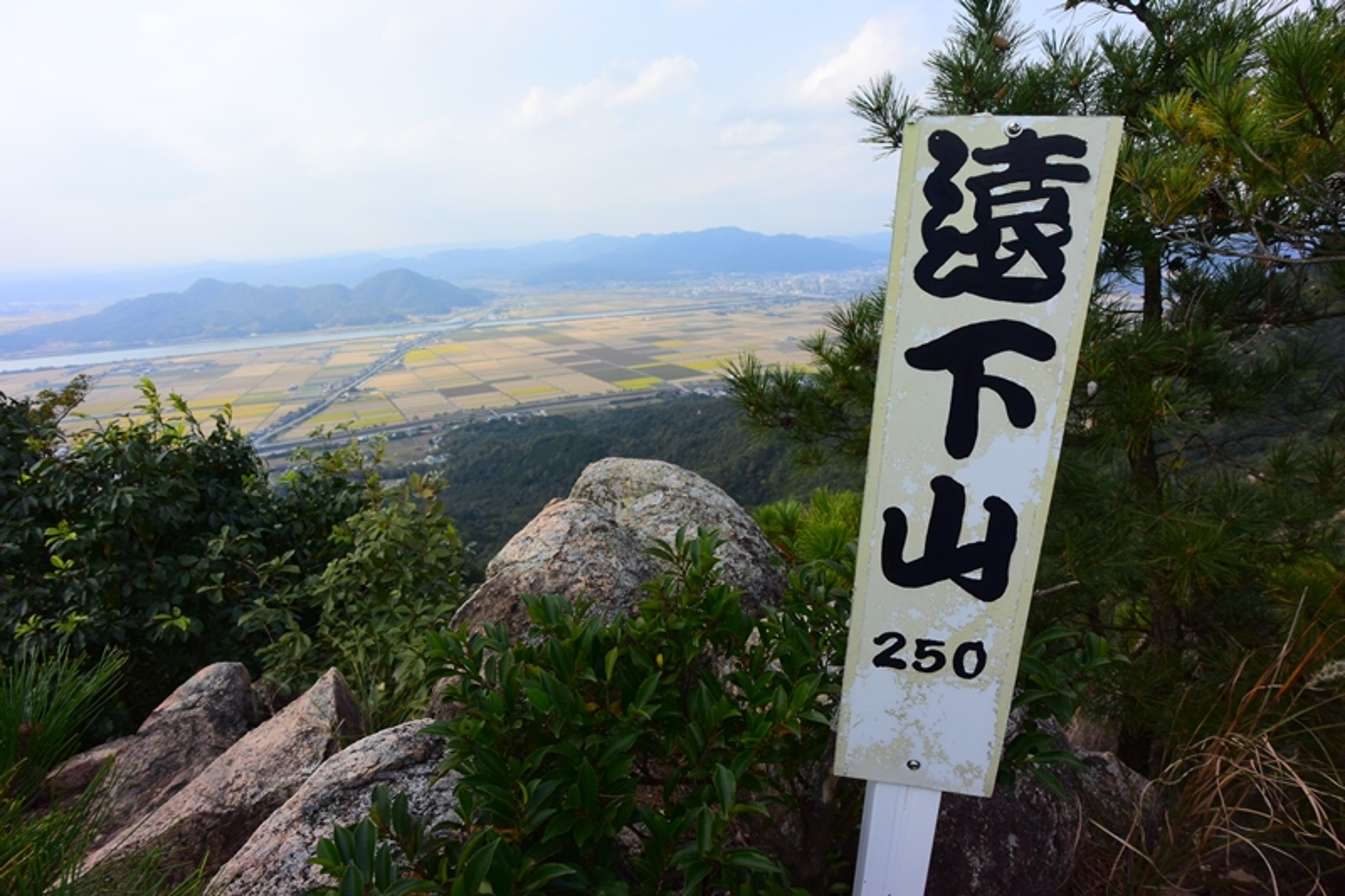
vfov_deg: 67.4
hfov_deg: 90.0
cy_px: 448
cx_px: 672
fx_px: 672
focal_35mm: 18
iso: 160
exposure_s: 1/320
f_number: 6.3
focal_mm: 6.7
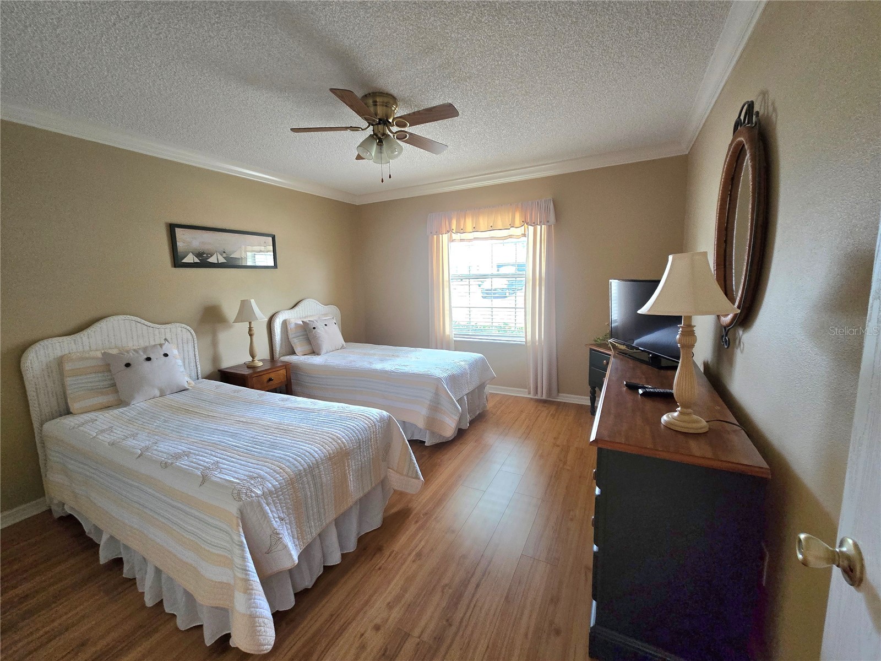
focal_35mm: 13
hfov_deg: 106.2
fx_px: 331
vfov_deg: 89.9
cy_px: 330
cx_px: 440
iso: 320
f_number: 2.2
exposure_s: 1/60.2
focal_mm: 2.2
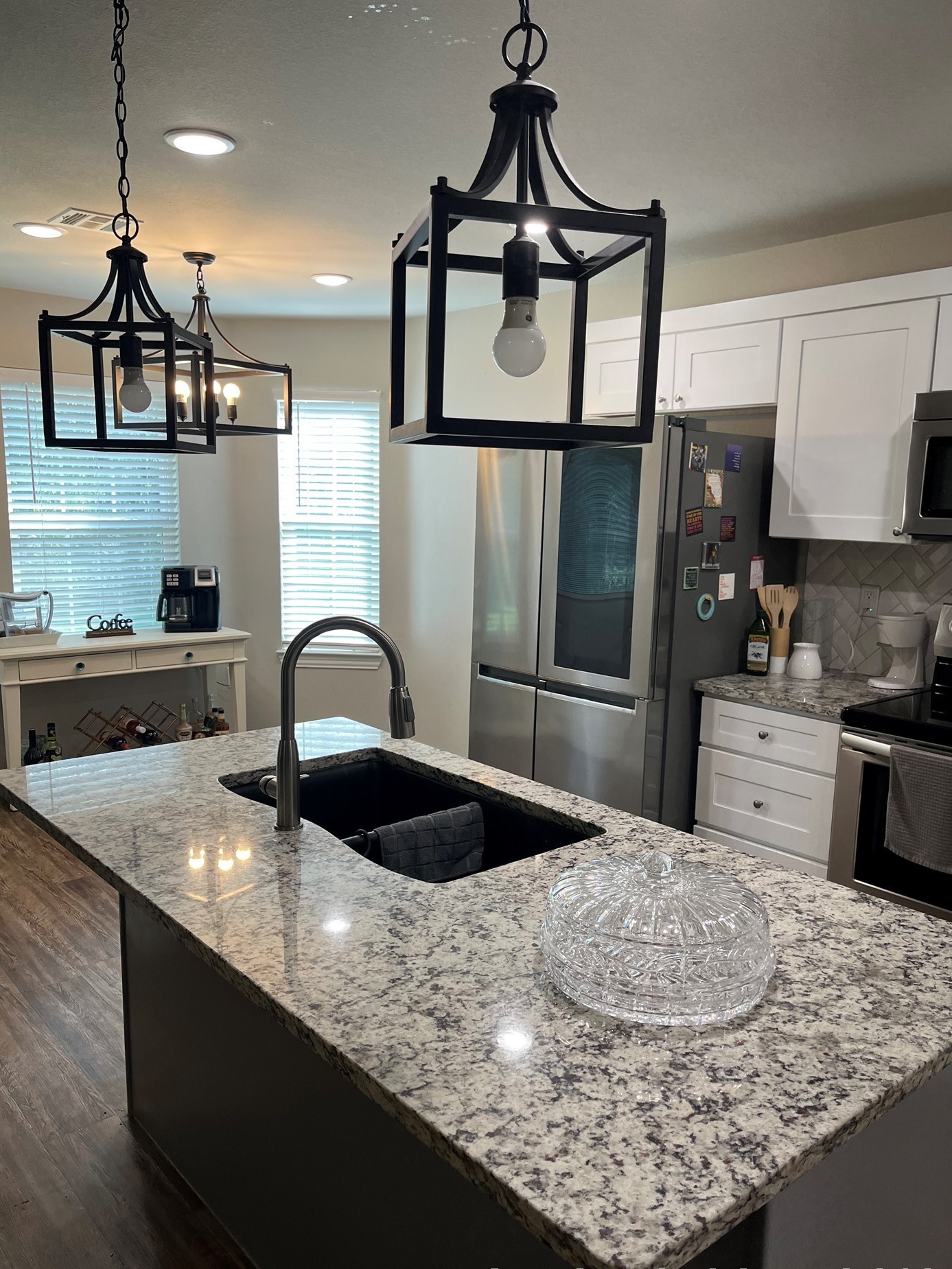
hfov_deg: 51.4
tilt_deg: -9.6
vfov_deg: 65.3
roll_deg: +0.0
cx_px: 480
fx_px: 990
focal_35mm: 27
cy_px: 655
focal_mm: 5.1
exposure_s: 1/120
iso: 80
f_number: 1.6
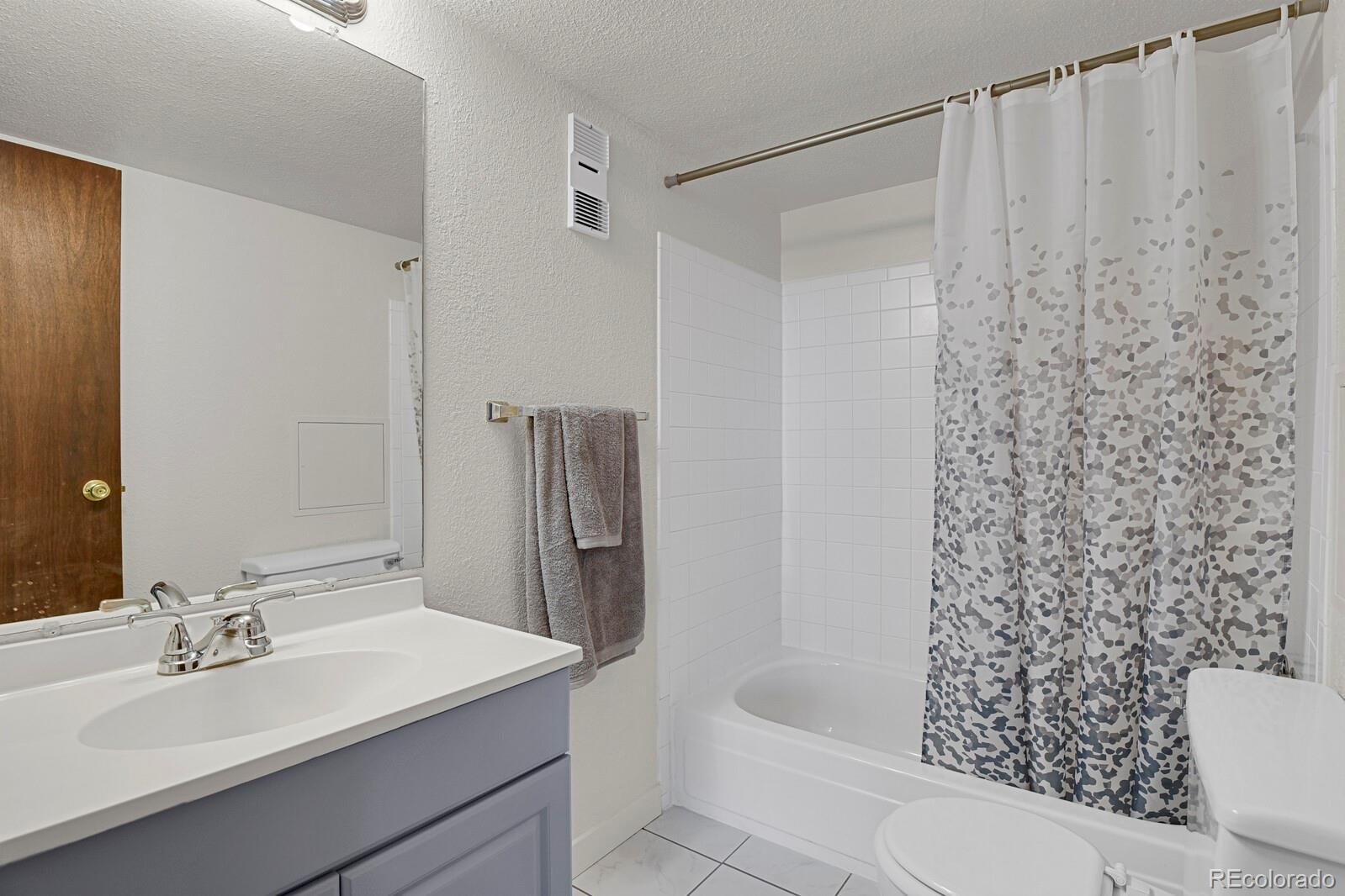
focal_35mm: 17
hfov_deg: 93.3
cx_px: 672
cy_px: 448
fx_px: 635
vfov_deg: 70.4
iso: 10000
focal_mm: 17
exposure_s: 1/20
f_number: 8
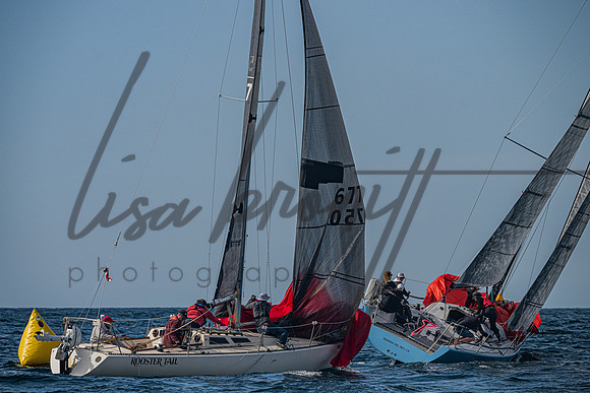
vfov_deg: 5.5
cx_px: 283
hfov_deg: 8.2
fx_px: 4105
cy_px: 173
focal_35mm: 250
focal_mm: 220
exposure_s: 1/5000
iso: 320
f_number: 6.3
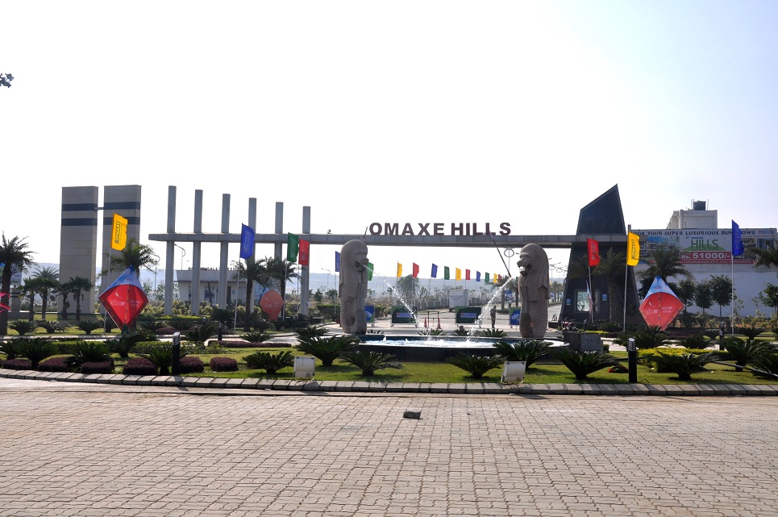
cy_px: 258
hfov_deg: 51.3
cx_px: 389
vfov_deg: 35.4
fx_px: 809
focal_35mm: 38
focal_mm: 25
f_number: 16
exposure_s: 1/250
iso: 200
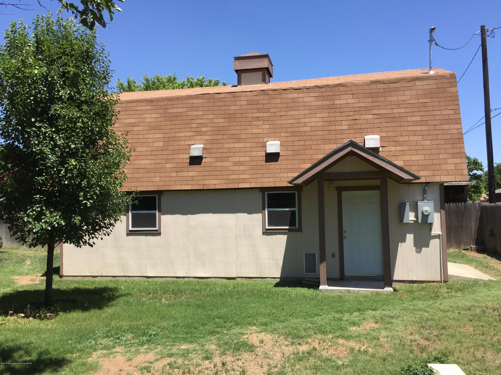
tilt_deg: +2.4
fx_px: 420
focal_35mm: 29
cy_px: 188
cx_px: 250
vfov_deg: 48.2
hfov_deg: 61.7
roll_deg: +1.7
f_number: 2.2
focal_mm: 4.15
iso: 32
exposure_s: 1/1522
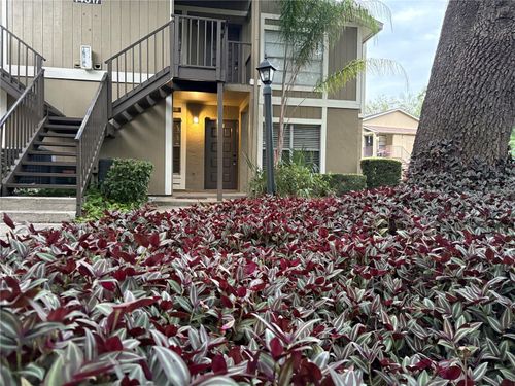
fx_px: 387
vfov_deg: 53.1
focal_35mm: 26
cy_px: 193
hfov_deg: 67.3
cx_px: 258
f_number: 1.6
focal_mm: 5.96
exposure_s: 1/44
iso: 500
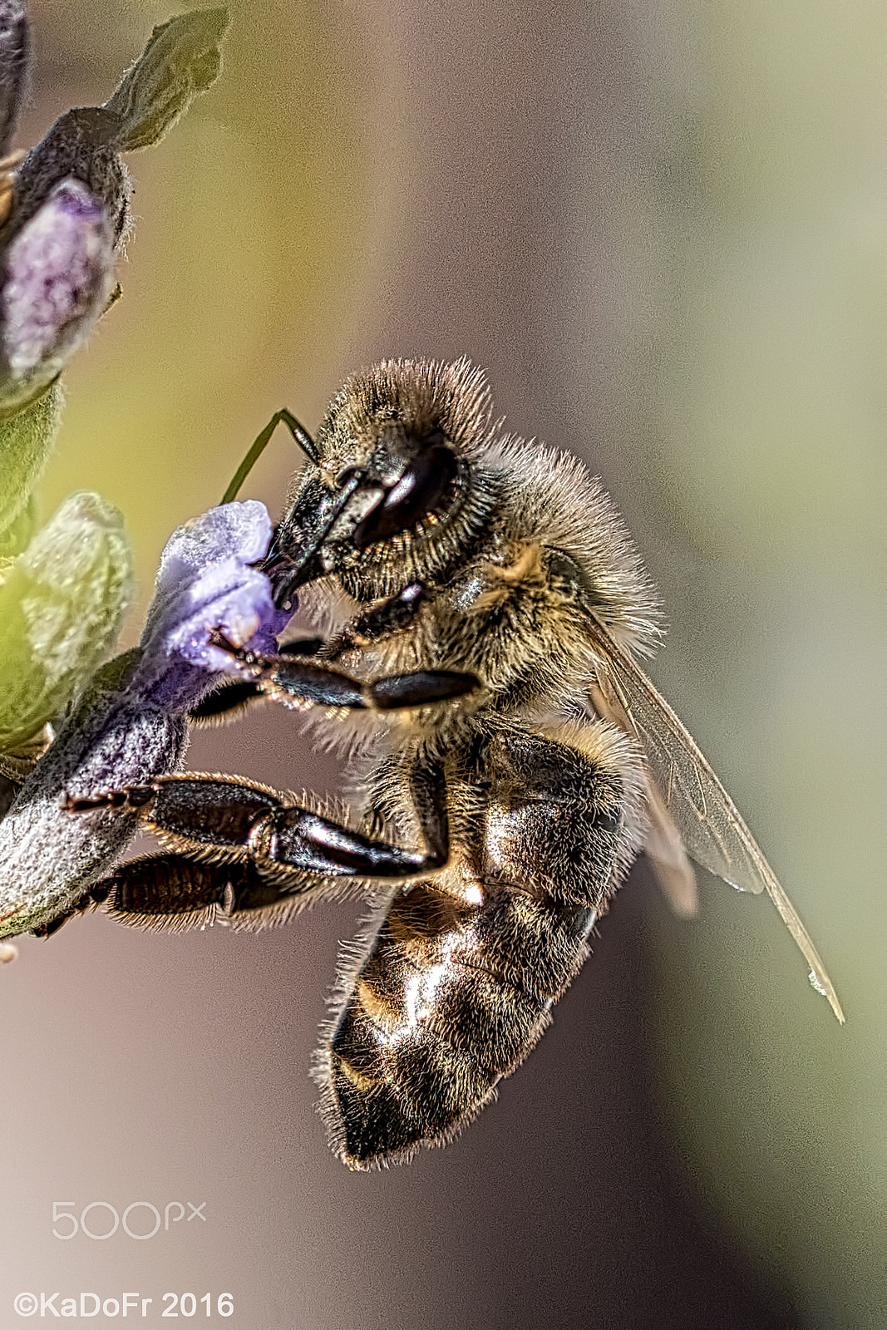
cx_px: 444
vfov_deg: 19.5
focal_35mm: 105
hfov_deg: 13.0
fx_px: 3879
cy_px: 665
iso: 400
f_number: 8
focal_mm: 105
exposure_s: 1/1000
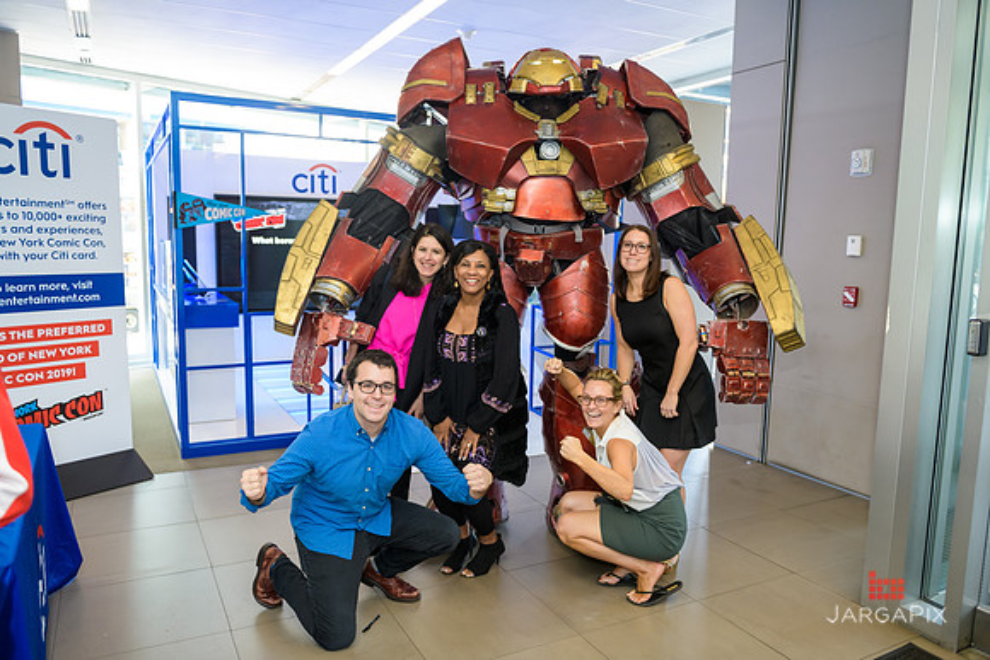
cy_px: 330
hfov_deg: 67.4
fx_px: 743
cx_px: 495
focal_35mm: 27
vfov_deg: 48.0
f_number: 3.2
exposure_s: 1/125
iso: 800
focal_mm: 27
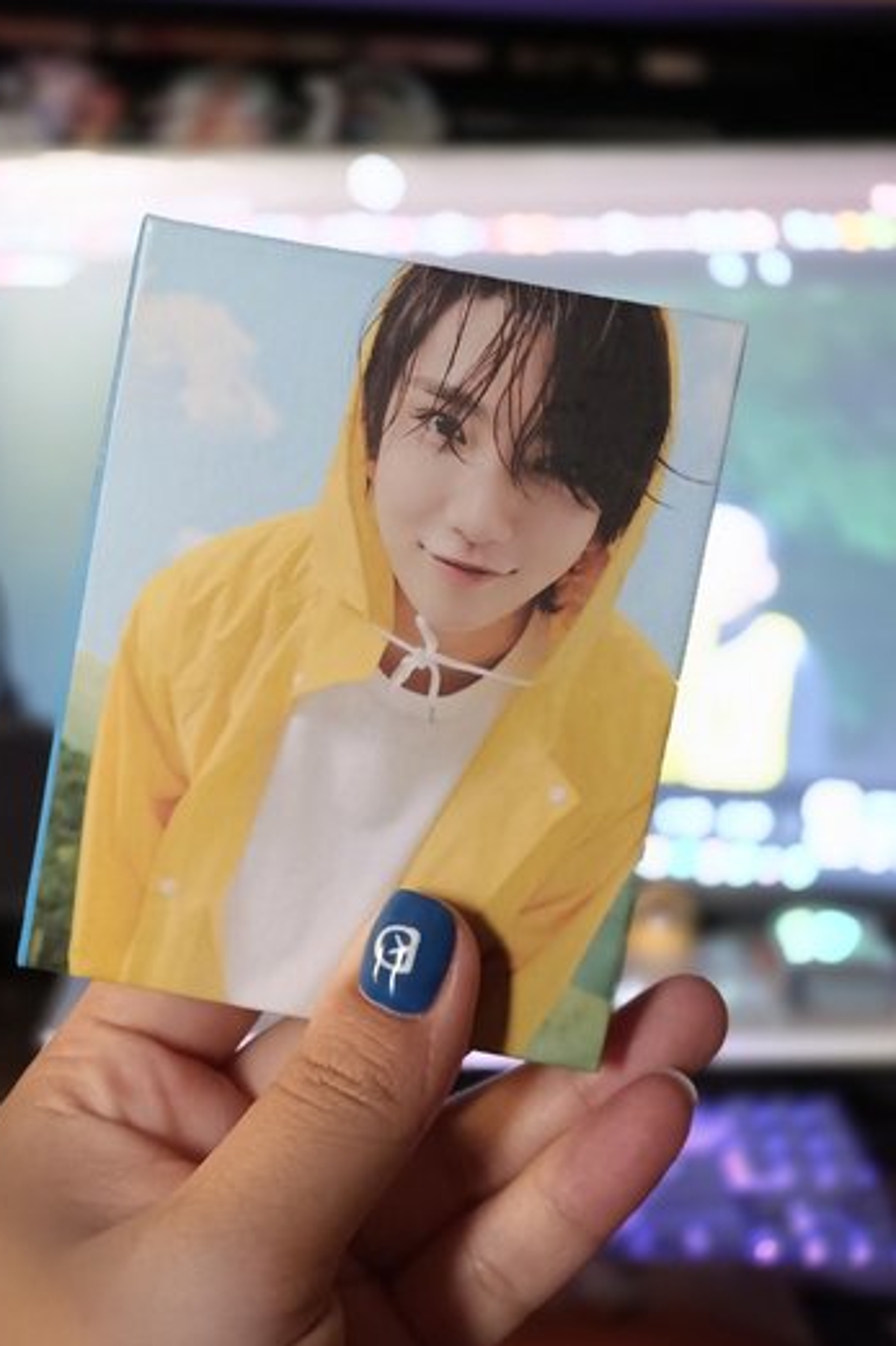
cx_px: 400
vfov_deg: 39.6
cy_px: 678
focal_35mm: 50
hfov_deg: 27.0
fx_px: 1868
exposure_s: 1/33.3
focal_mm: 7.08
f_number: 4.5
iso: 1250
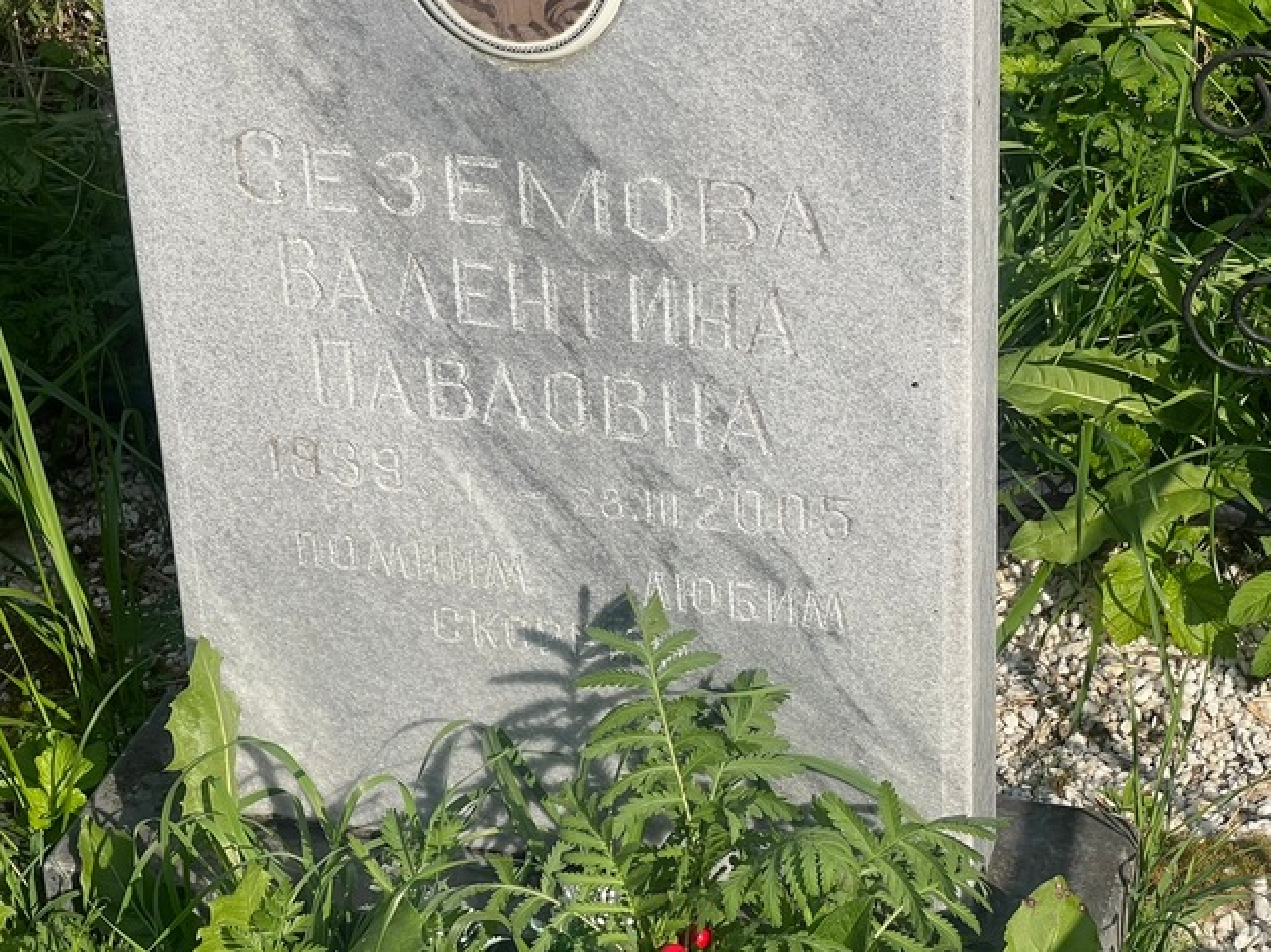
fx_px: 3596
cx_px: 537
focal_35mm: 98
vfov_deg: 15.1
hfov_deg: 20.0
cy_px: 471
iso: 32
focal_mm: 9
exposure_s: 1/874
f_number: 2.8
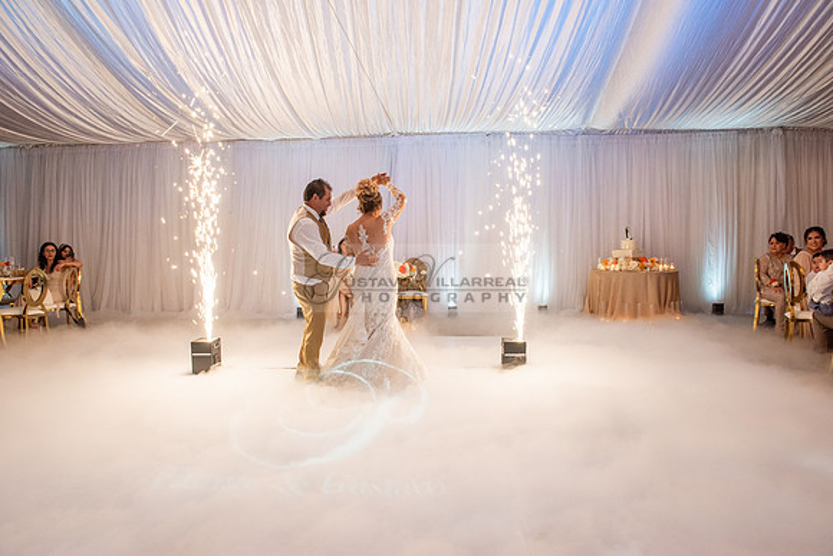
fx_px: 570
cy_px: 278
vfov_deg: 51.9
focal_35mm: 25
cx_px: 416
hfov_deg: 72.3
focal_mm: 24
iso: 1000
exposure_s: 1/125
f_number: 7.1
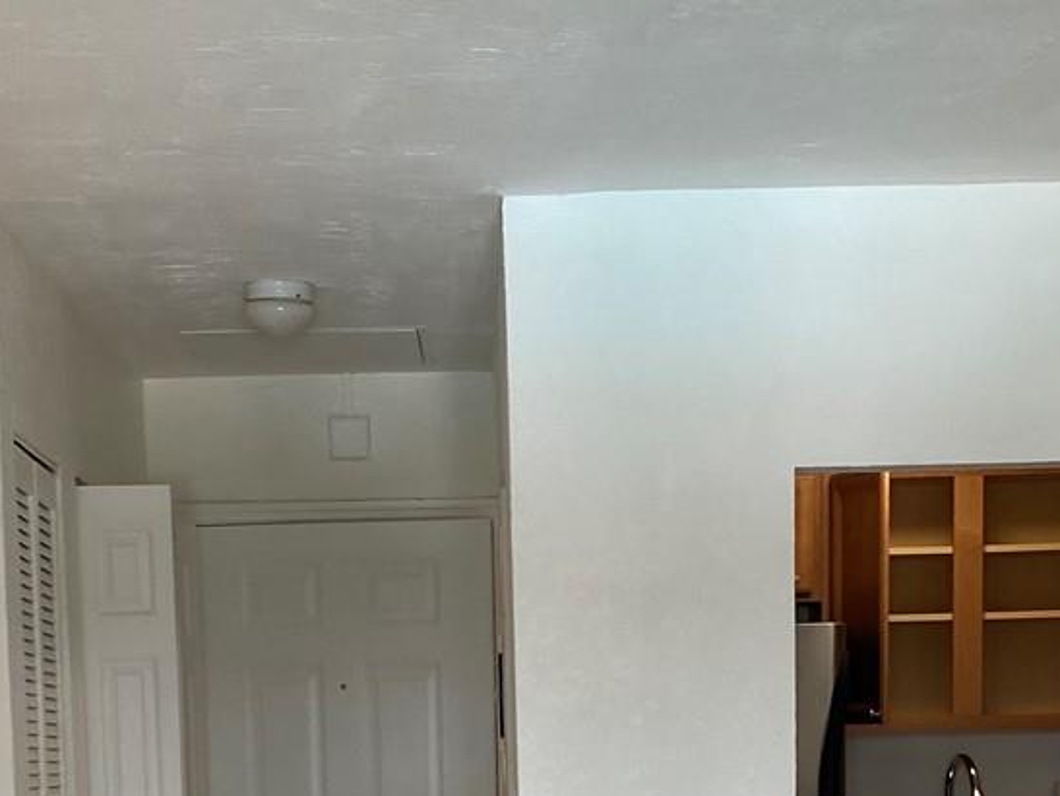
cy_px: 930
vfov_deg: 18.5
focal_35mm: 76
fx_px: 2329
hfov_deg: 25.6
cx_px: 521
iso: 64
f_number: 1.8
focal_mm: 4.25
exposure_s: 1/60
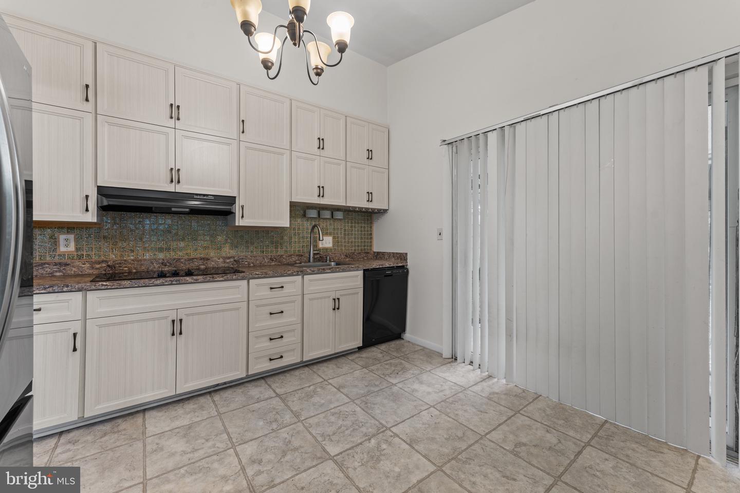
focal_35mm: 14
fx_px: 288
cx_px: 370
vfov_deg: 81.2
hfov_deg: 104.3
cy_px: 246
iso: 100
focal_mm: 14
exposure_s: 3.2
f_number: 8
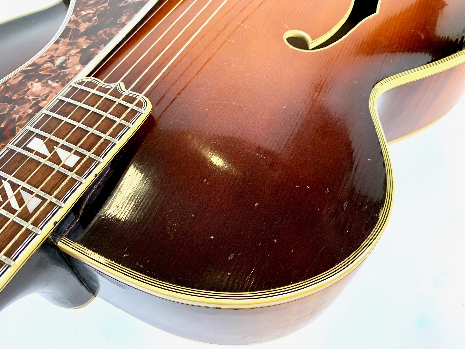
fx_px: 349
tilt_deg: -73.0
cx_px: 232
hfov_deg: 67.3
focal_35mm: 26
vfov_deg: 53.1
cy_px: 174
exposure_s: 1/50
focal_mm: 4.25
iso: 64
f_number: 1.8
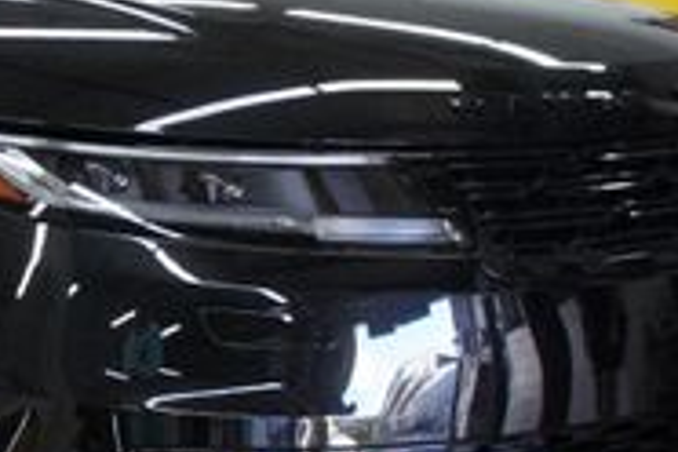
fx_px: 1751
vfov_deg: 14.7
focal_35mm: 93
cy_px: 230
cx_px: -186
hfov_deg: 20.2
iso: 1250
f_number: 3.5
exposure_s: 1/200
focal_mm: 18
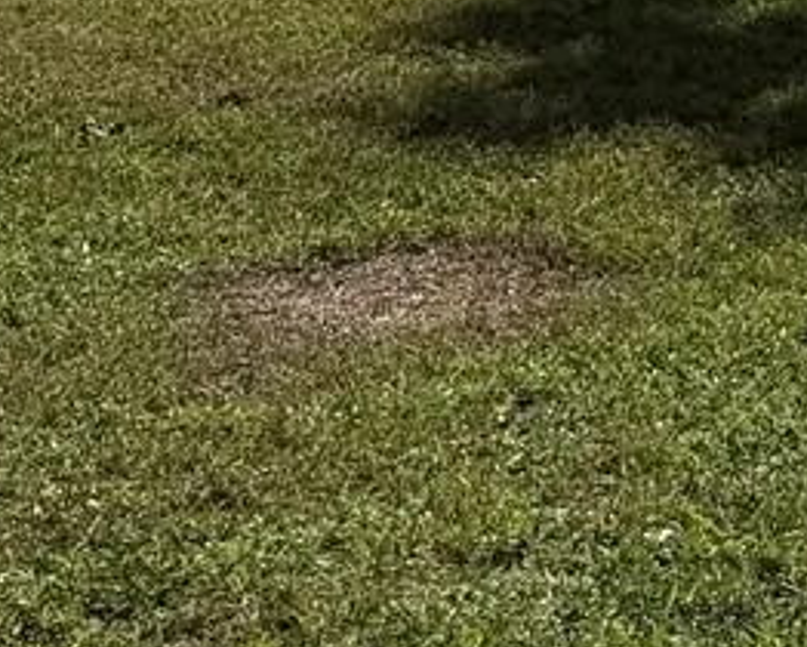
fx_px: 3418
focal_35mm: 143
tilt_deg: +3.3
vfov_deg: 9.8
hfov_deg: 10.8
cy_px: -789
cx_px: 2122
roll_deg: -0.4
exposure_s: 1/11905
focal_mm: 6.76
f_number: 1.78
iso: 80
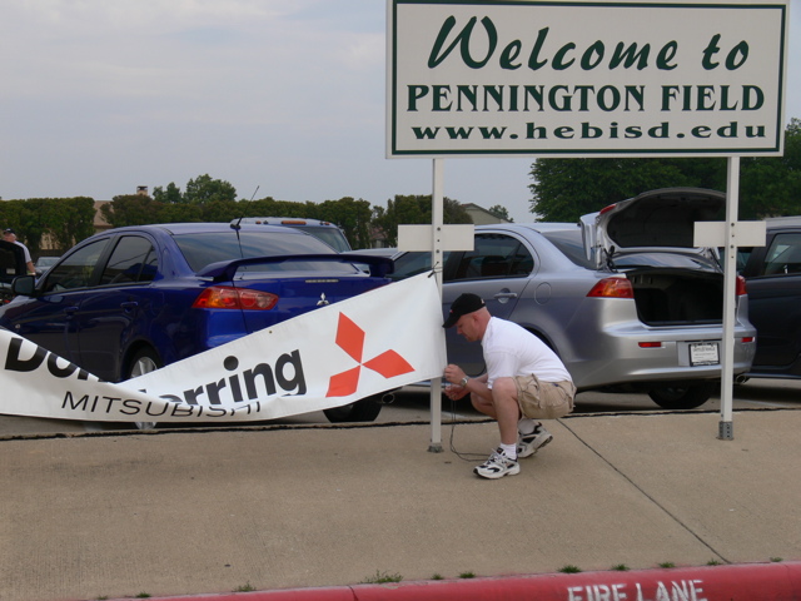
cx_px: 400
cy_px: 300
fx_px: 1620
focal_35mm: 70
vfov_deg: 21.0
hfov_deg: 27.8
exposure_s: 1/125
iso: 80
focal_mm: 14.8
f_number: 5.6
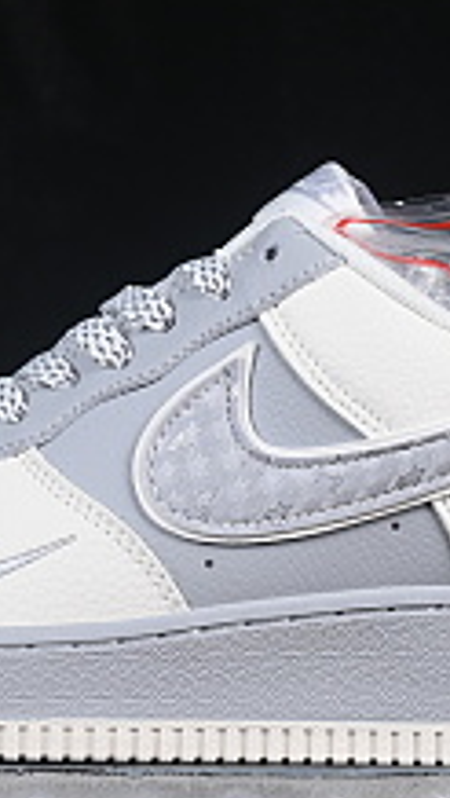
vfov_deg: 12.0
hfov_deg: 6.8
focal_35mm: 180
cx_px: 201
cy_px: 383
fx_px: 3809
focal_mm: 50
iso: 160
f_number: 8
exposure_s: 1/80
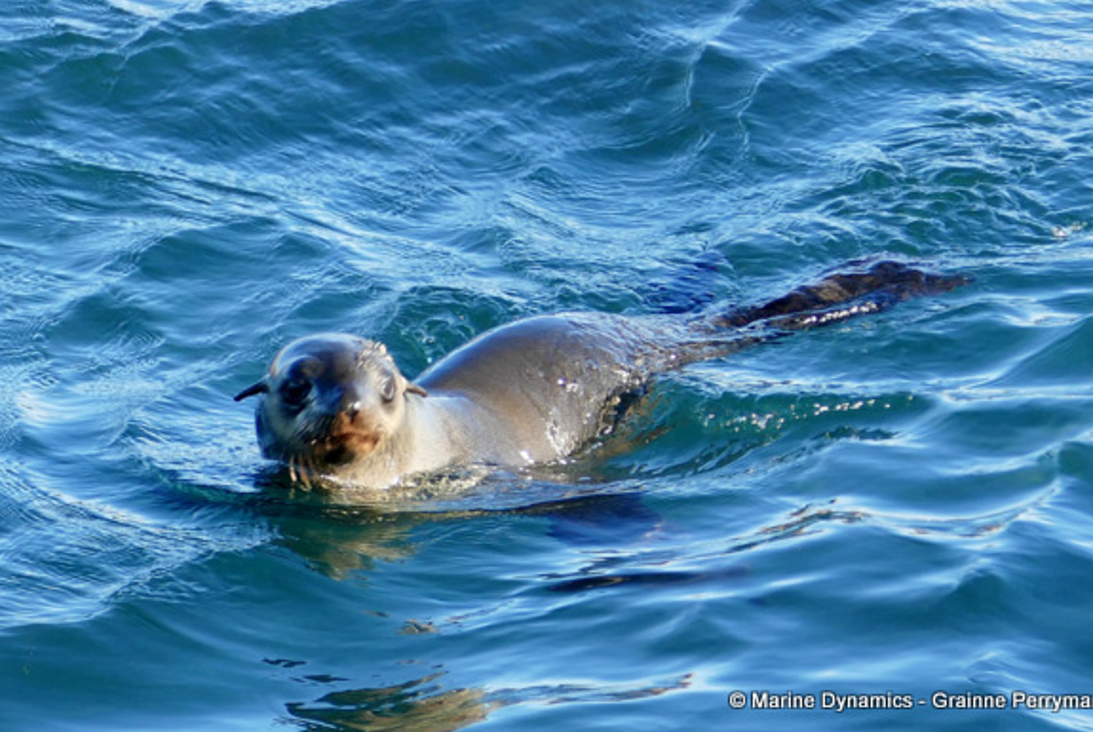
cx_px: 563
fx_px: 6688
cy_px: 356
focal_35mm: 220
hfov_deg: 9.3
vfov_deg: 6.3
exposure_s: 1/200
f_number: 4
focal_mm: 76.94
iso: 125
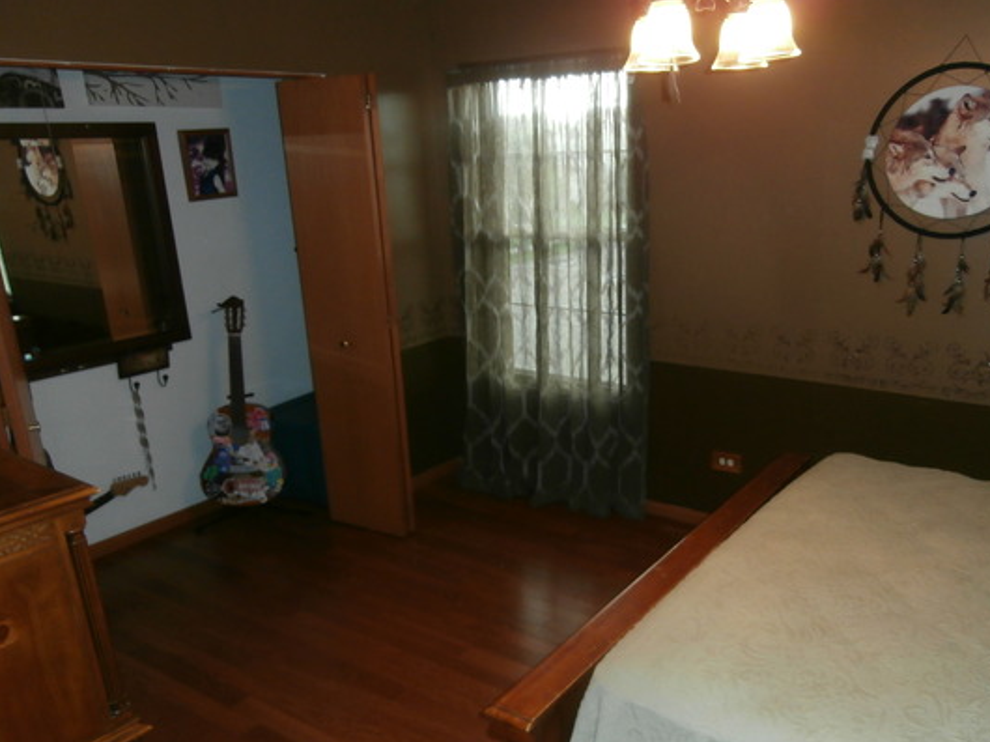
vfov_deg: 48.2
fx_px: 829
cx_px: 566
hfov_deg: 61.4
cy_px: 389
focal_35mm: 29
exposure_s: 1/30
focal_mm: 4.2
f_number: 3
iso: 200
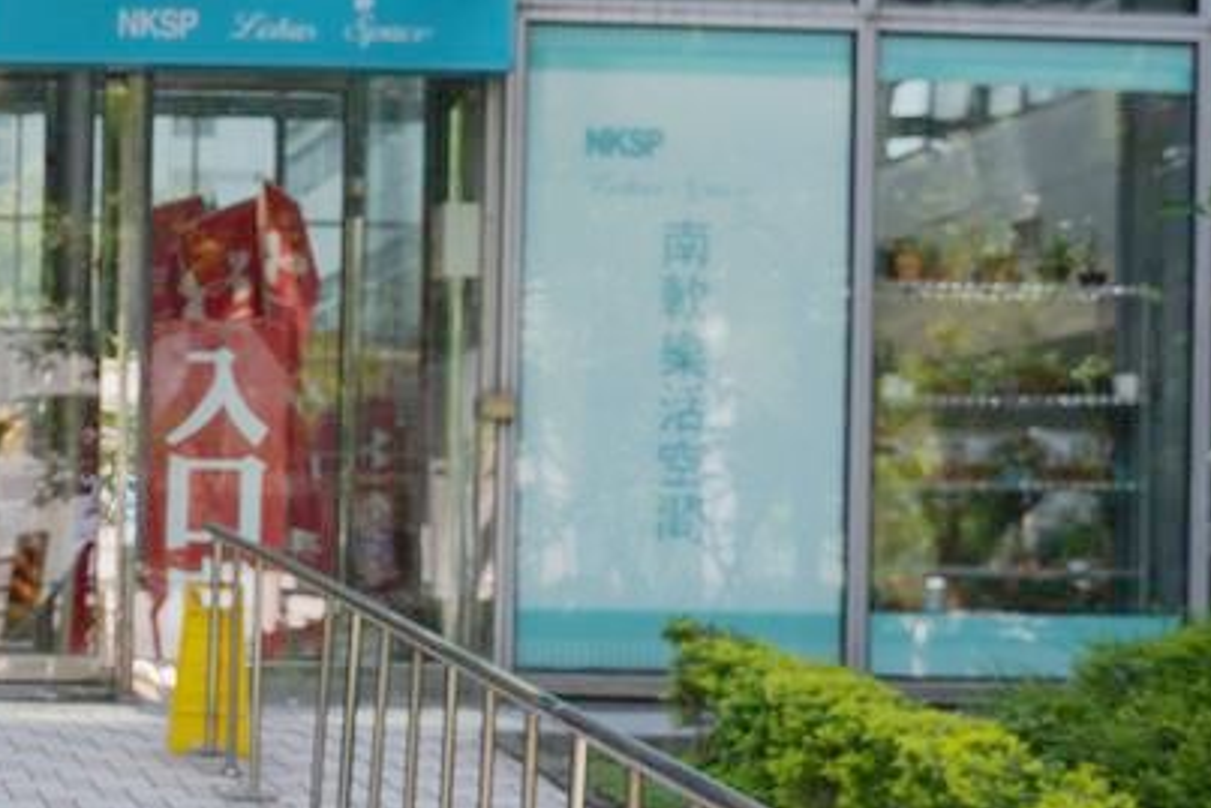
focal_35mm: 119
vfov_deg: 11.5
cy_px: 523
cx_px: -304
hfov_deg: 16.4
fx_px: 4004
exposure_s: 1/160
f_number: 4
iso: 160
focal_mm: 40
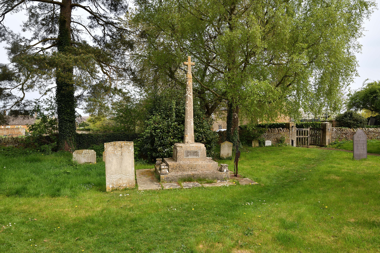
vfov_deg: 53.1
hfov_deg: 73.7
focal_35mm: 24
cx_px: 190
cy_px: 126
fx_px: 253
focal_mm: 16
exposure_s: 1/200
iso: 100
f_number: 7.1
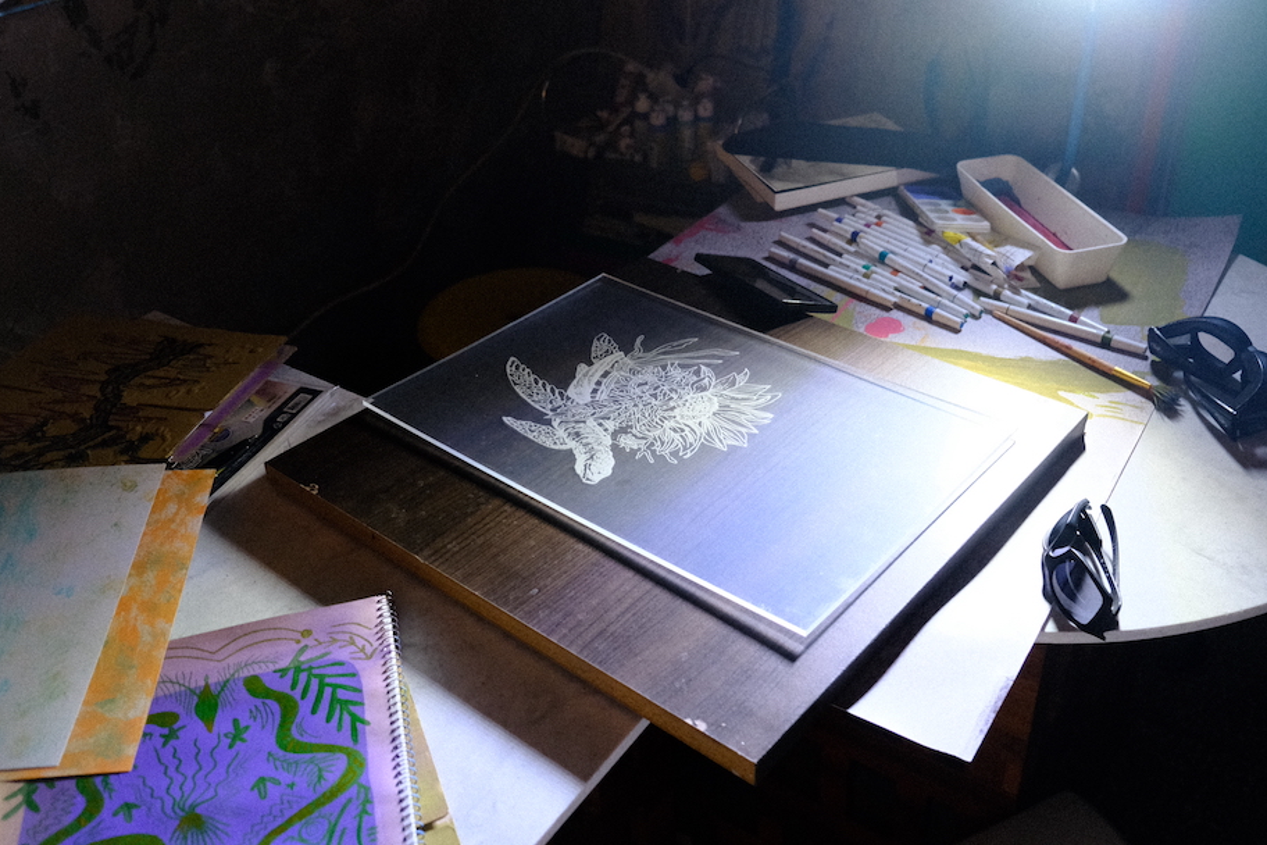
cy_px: 413
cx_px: 682
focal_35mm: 34
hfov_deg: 55.7
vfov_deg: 38.9
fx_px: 1197
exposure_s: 1/125
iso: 2000
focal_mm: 20.5
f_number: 3.2
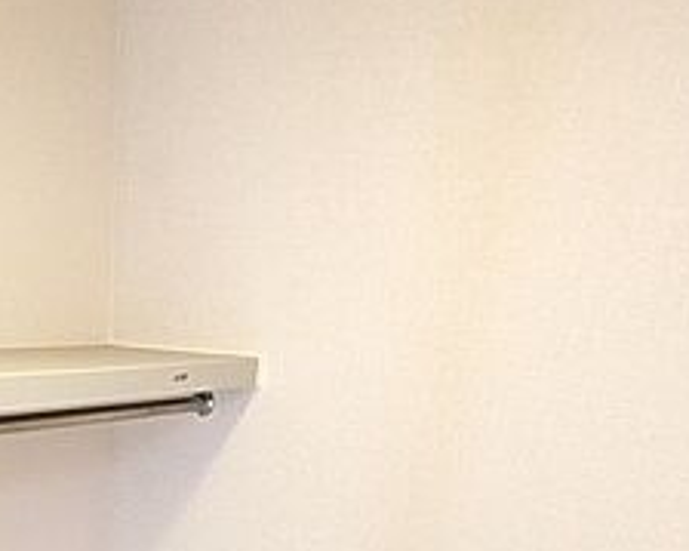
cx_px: 89
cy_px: 720
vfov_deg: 30.1
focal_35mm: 39
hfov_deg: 43.4
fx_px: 795
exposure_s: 1/60
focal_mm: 1.83
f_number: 2.2
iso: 656
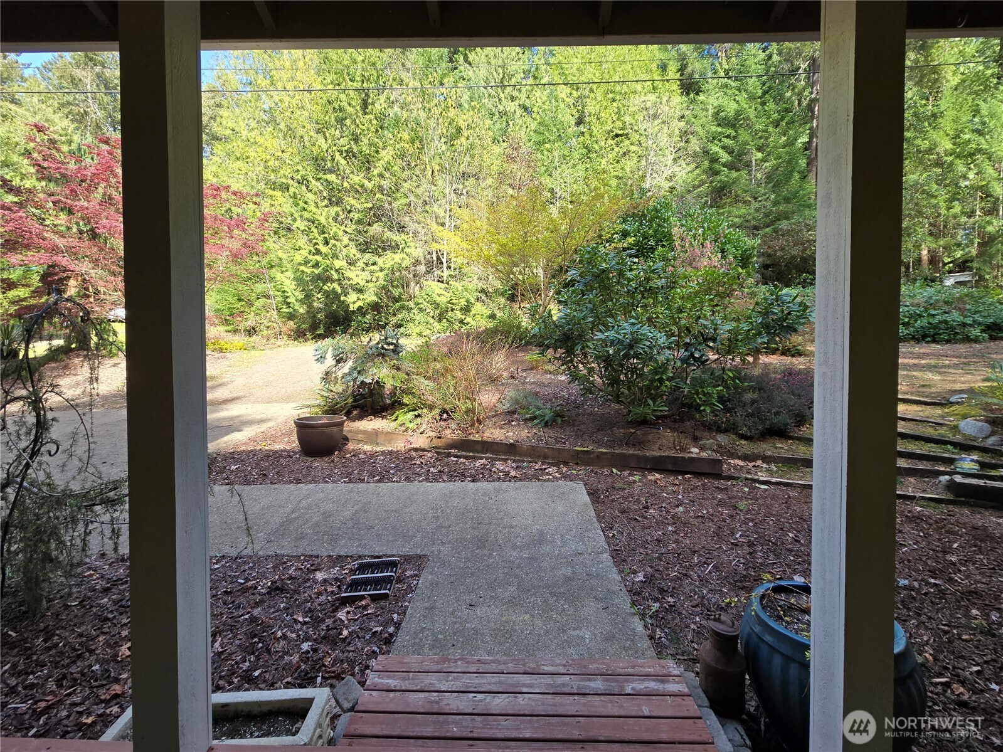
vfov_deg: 89.9
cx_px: 502
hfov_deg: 106.2
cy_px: 376
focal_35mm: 13
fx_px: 377
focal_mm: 2.2
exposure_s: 1/227
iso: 50
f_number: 2.2
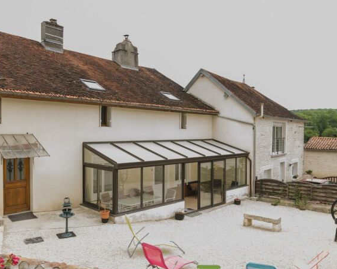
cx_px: 173
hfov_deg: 59.5
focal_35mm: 30
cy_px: 136
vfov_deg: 49.1
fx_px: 295
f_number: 9
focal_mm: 17
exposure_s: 1/40
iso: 400
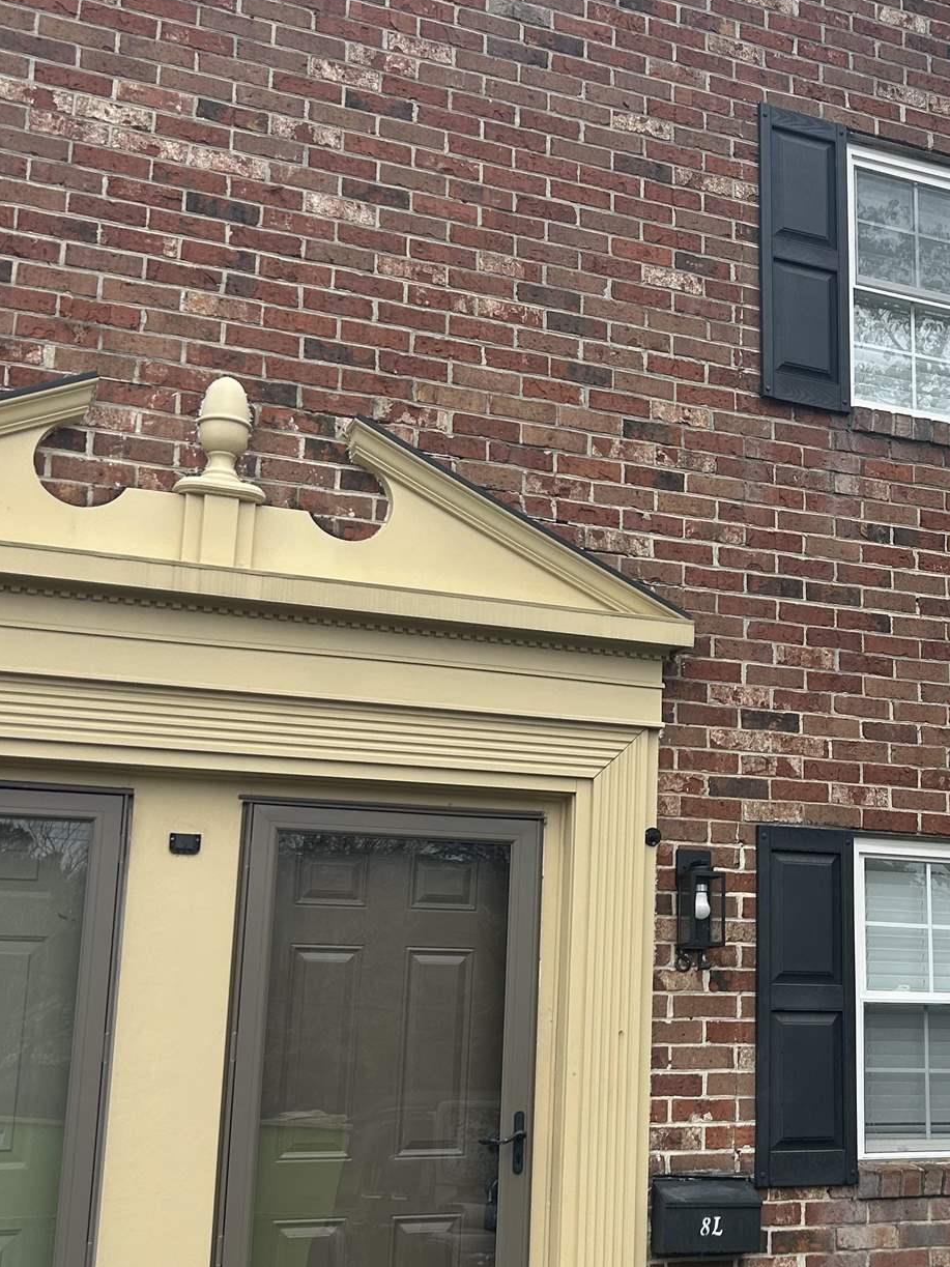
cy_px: 647
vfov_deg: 38.9
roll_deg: +0.6
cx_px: 809
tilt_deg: +12.8
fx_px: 1793
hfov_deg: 28.8
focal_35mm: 49
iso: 50
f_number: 1.5
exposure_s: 1/591
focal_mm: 5.7
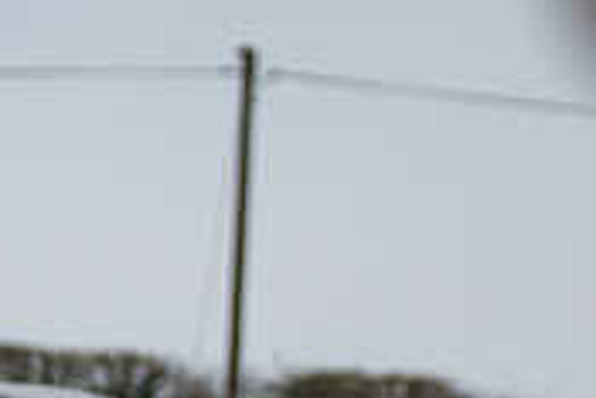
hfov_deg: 2.4
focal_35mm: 844
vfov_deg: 1.6
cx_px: -347
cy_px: 486
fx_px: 13984
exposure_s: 1/1600
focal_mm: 170
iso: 250
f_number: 2.8
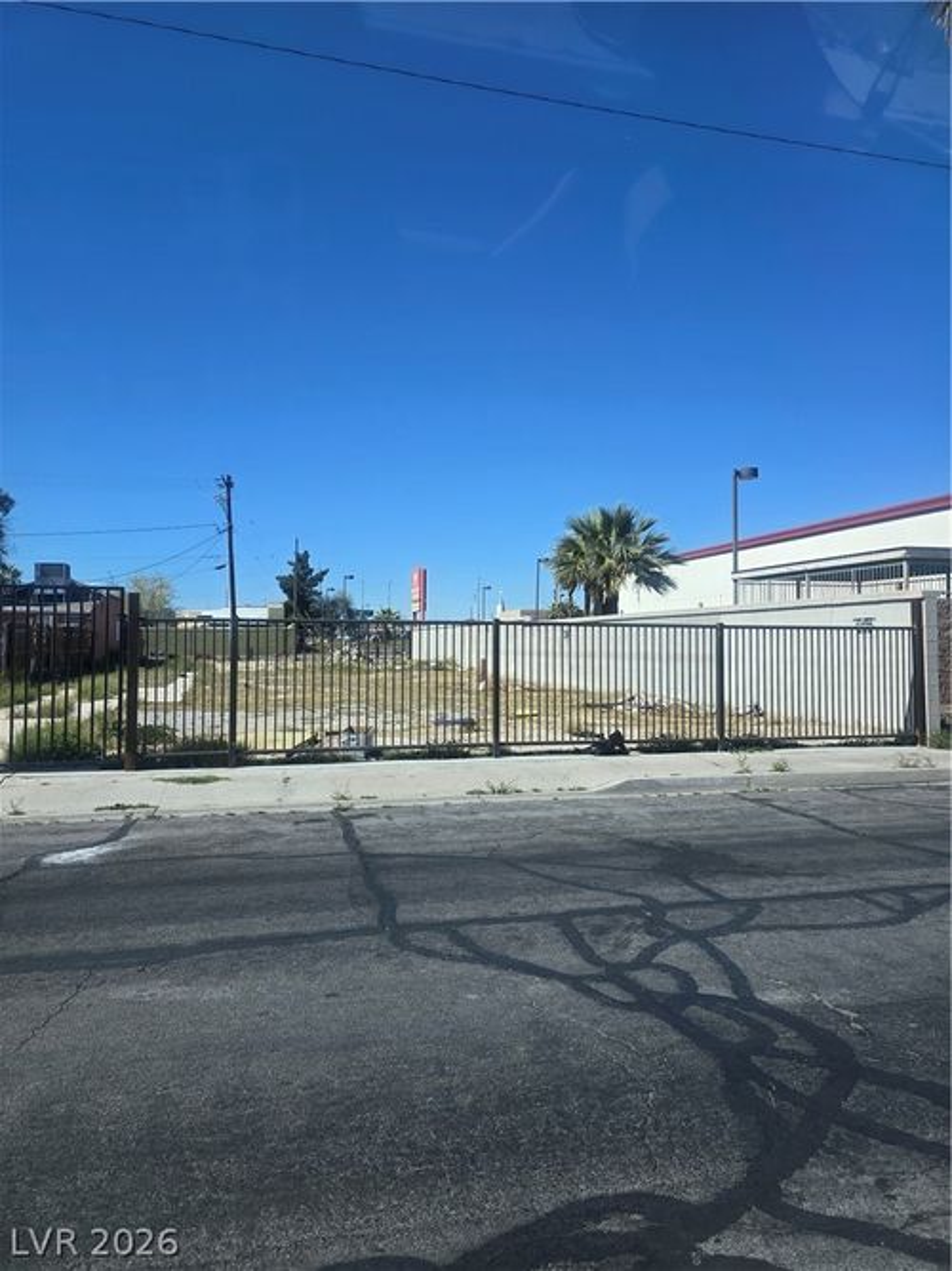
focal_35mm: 23
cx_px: 476
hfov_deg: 58.9
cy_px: 636
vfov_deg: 73.9
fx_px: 844
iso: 12
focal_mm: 6.3
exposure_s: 1/292
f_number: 1.7
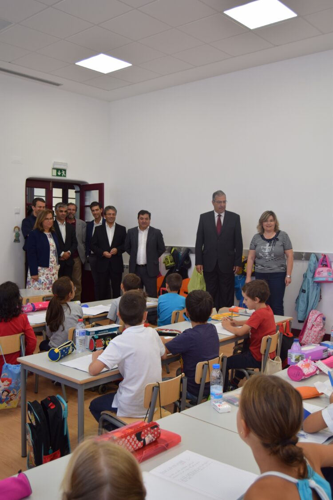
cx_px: 166
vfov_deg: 55.1
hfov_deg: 38.4
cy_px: 250
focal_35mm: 34
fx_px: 479
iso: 400
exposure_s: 1/80
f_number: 4.5
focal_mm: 23
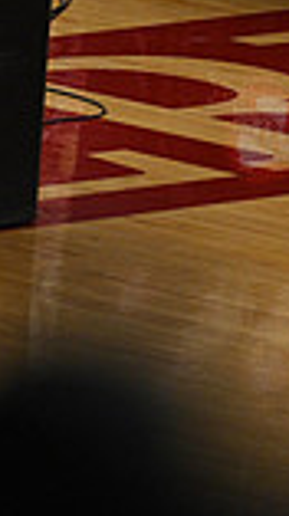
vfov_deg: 2.8
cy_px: -77
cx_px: -578
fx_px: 10587
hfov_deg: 1.6
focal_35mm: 775
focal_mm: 200
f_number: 4
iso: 4000
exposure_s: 1/400
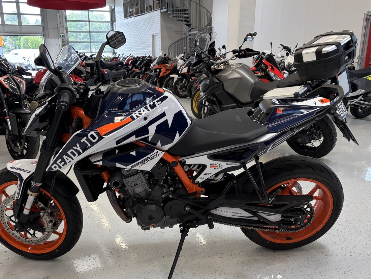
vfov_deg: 41.6
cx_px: 167
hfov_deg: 53.9
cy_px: 167
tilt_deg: -17.5
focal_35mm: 34
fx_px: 364
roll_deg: +0.0
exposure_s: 1/100
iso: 80
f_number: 1.6
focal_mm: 5.96
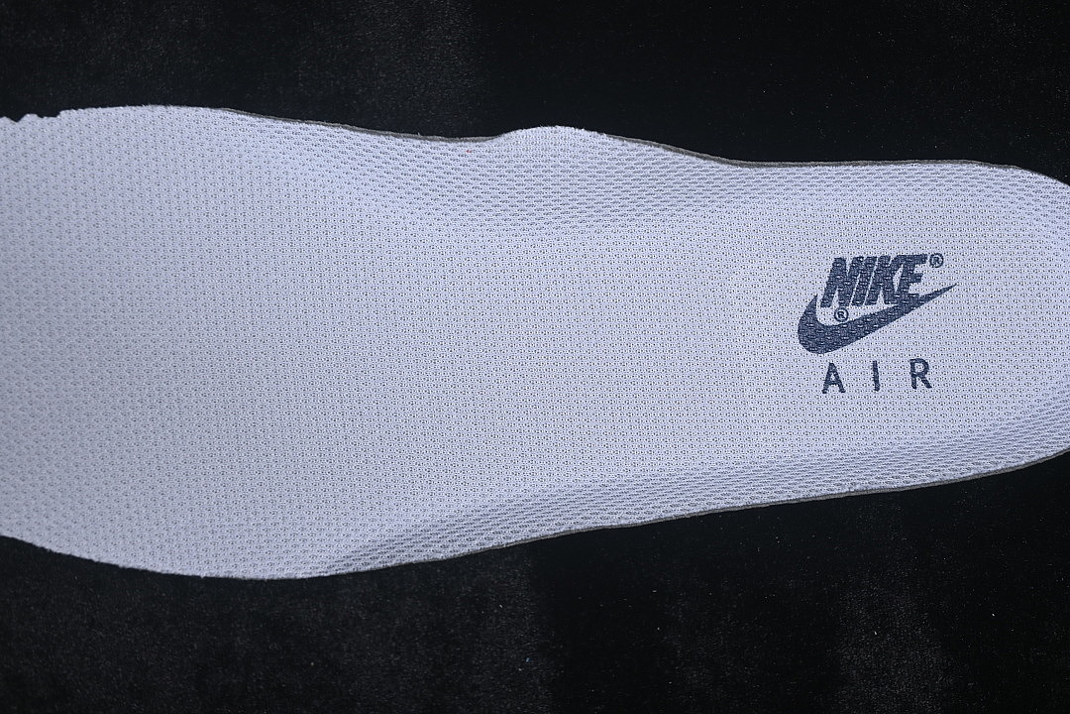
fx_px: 2229
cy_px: 357
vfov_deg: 18.2
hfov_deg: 27.0
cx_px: 535
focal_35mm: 75
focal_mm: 50
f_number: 7.1
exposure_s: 1/80
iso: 160
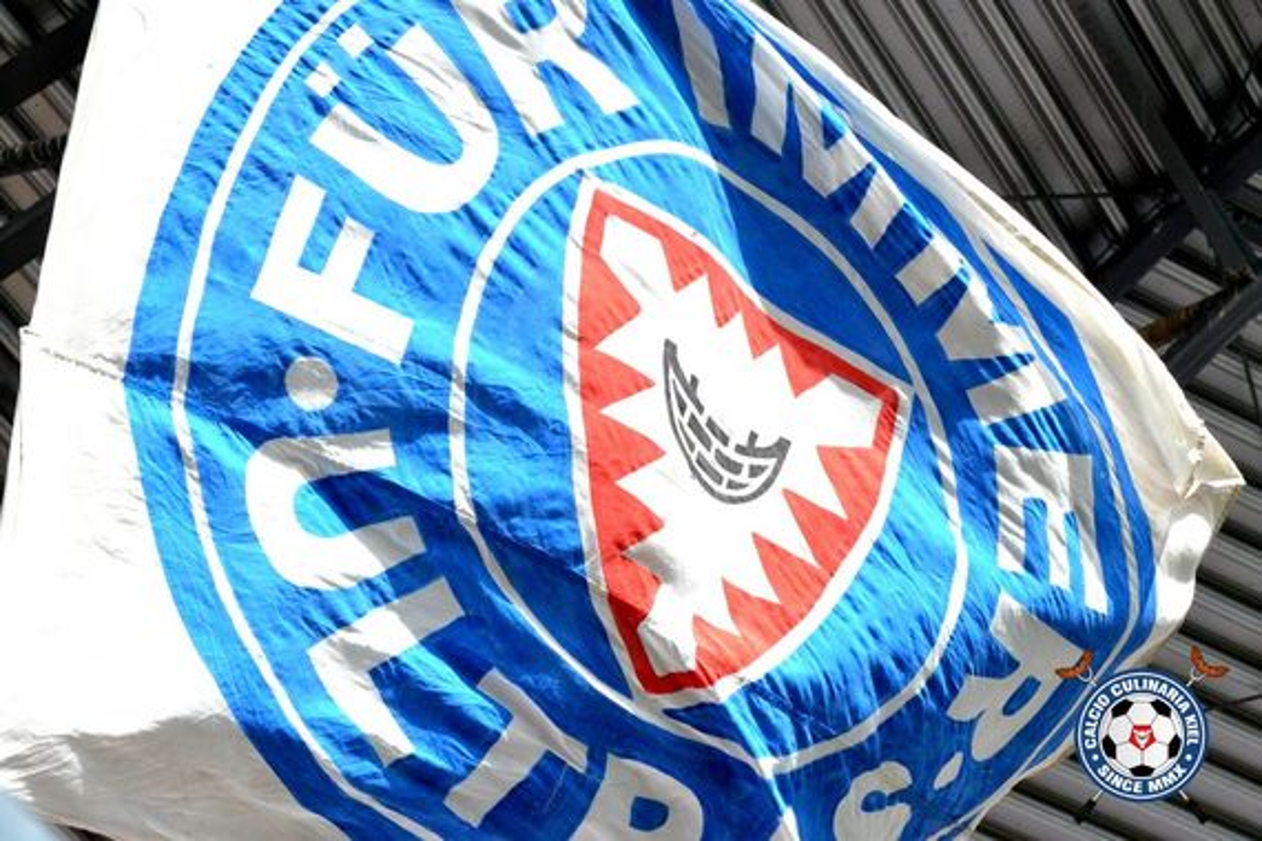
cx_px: 631
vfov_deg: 13.0
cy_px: 420
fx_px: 3681
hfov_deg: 19.5
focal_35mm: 105
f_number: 9
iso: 2000
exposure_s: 1/2500
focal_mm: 70
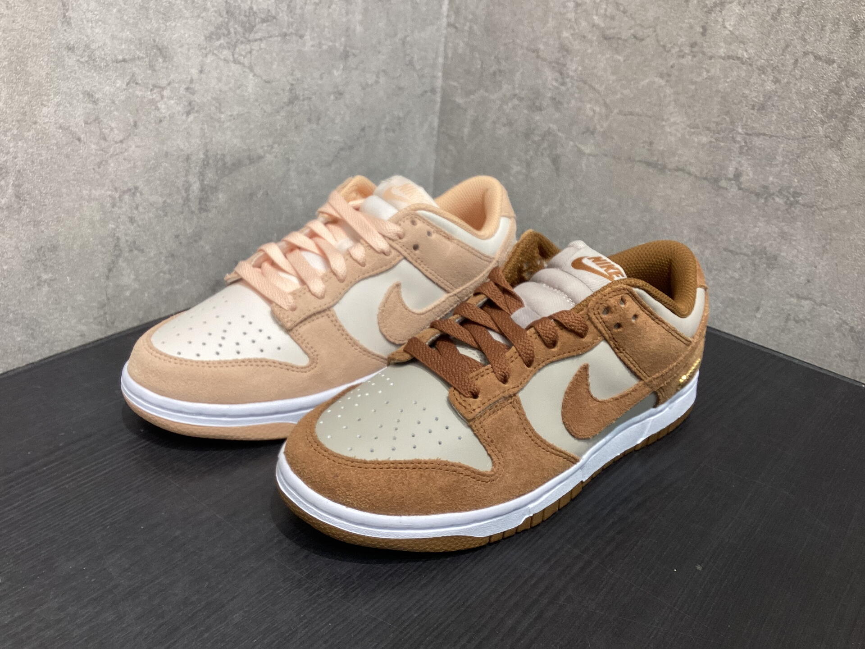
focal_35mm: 31
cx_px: 432
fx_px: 775
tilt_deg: -27.6
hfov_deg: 58.4
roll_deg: -5.8
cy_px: 324
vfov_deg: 45.4
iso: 50
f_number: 2.4
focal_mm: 3.3
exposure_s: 1/50
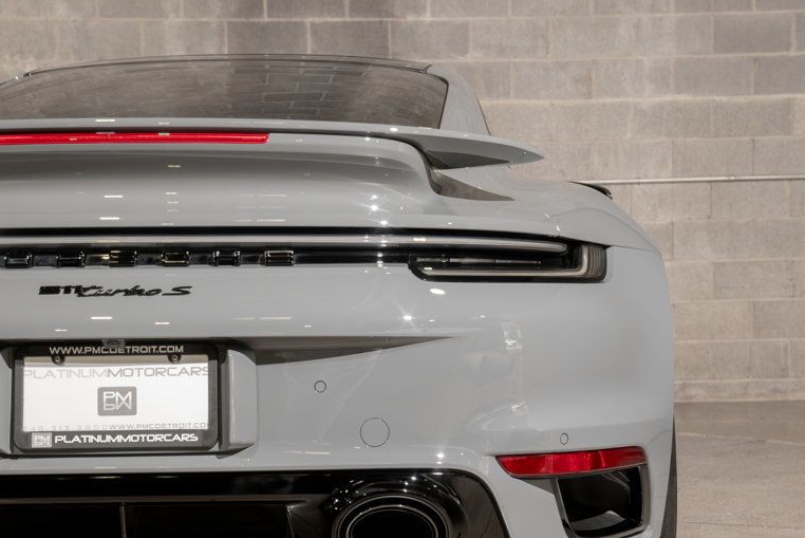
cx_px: 408
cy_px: 355
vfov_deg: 18.2
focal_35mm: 75
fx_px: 1678
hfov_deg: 27.0
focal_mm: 55
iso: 400
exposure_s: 1/50
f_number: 5.6
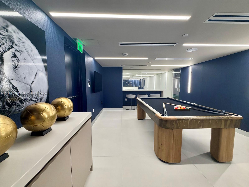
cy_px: 94
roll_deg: +0.0
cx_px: 124
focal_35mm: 14
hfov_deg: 102.1
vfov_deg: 85.7
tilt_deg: -4.6
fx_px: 101
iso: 125
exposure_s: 1/120
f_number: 2.2
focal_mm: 2.22
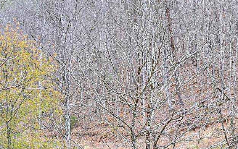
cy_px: 160
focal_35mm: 94
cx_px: 201
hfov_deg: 21.7
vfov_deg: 13.7
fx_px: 610
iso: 220
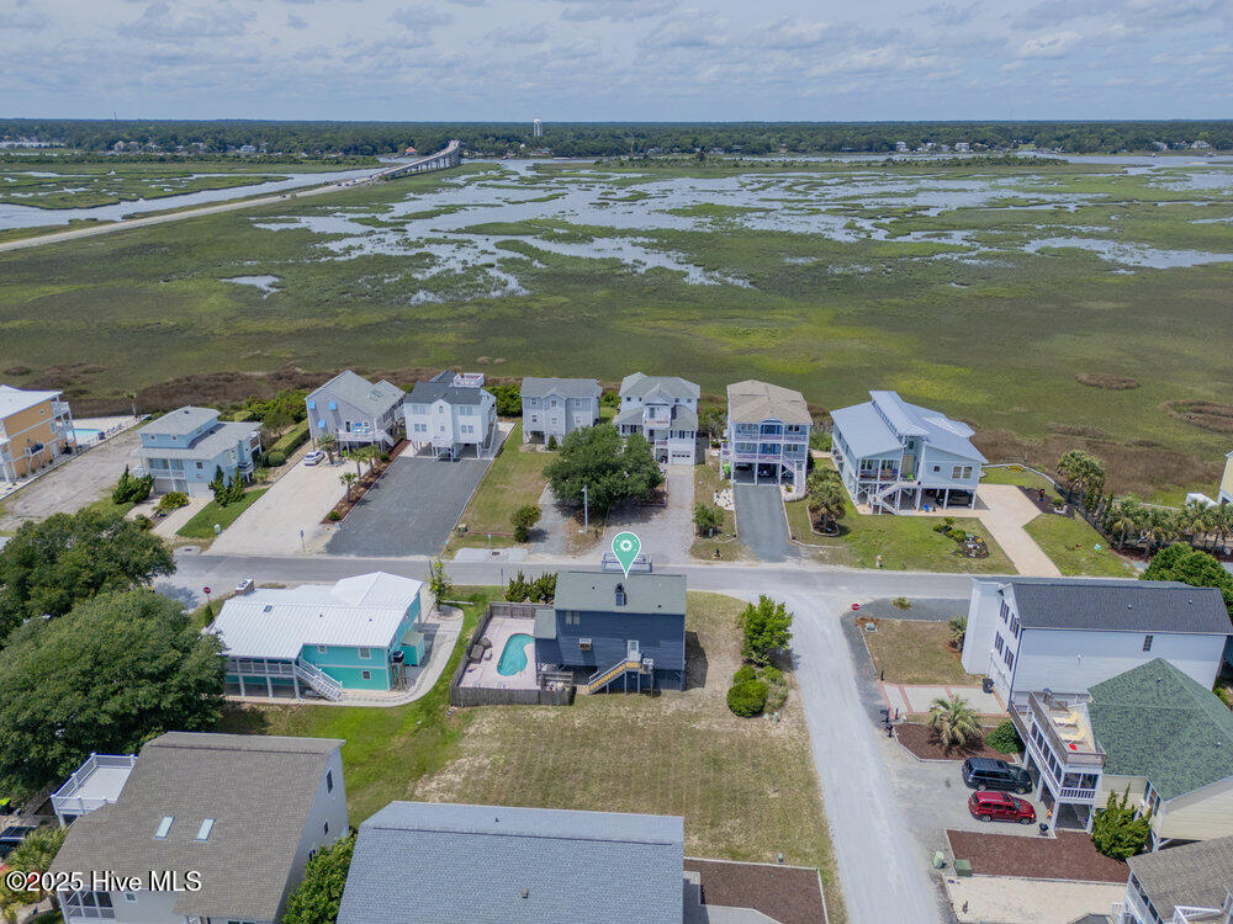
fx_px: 855
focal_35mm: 24
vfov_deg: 56.8
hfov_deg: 71.6
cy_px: 462
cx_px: 616
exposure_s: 1/3200
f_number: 1.7
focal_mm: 6.72
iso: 130
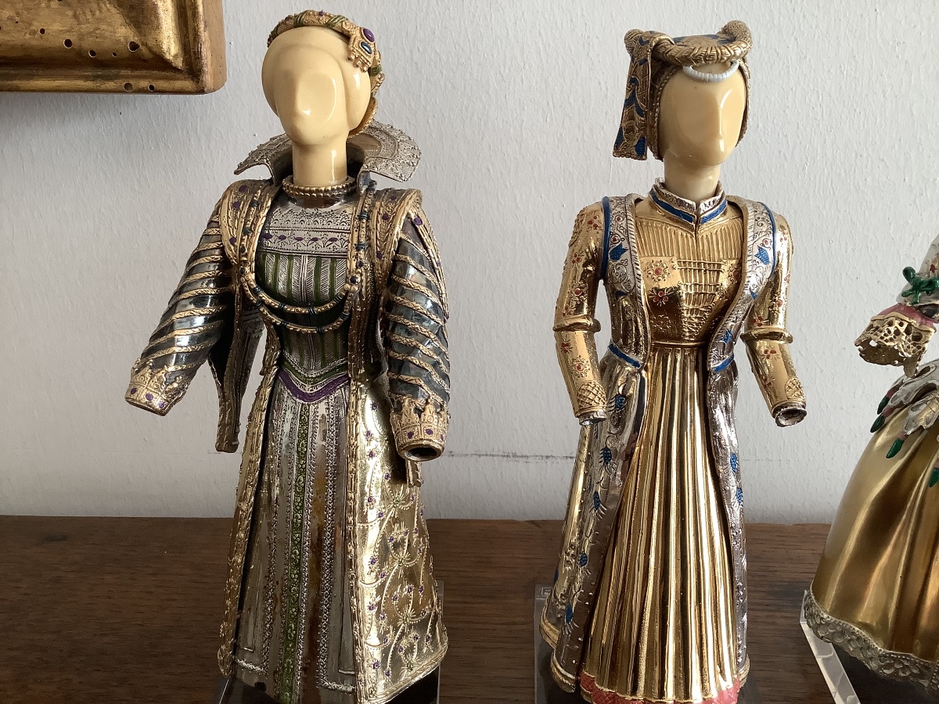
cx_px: 470
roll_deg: -1.0
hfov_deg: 58.4
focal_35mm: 31
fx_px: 841
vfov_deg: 45.4
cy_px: 352
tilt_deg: -20.8
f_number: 2.4
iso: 80
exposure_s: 1/50
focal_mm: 3.3
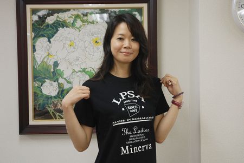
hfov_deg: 28.0
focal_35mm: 72
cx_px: 122
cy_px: 82
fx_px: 488
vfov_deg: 19.0
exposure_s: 1/25
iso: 200
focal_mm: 48
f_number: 4.5
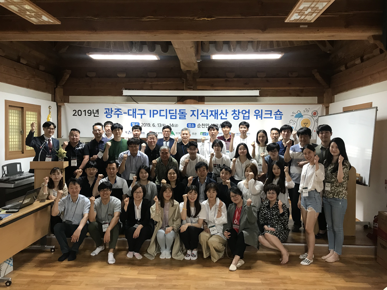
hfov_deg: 63.4
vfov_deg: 49.7
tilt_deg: -1.8
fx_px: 313
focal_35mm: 28
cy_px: 145
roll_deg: -0.1
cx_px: 194
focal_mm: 3.99
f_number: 1.8
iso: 40
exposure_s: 1/15
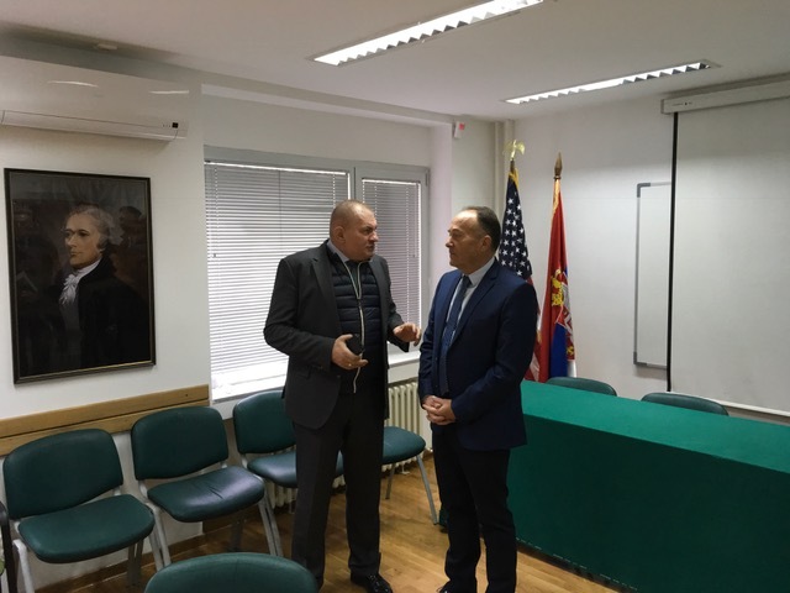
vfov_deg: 48.2
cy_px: 296
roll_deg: +1.4
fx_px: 662
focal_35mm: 29
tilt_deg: -5.5
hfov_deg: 61.7
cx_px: 395
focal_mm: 4.15
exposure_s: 1/33
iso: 160
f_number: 2.2
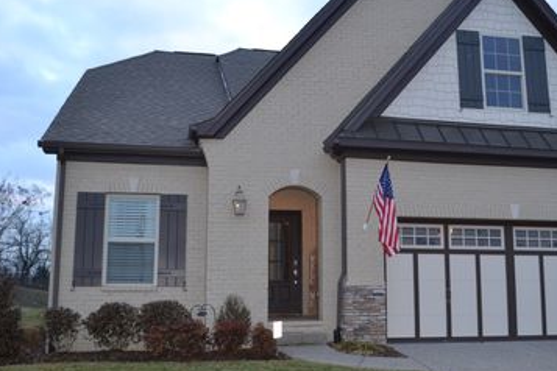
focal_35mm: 42
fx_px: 650
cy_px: 177
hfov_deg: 46.2
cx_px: 329
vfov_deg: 31.9
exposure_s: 1/100
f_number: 4
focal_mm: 20
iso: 400
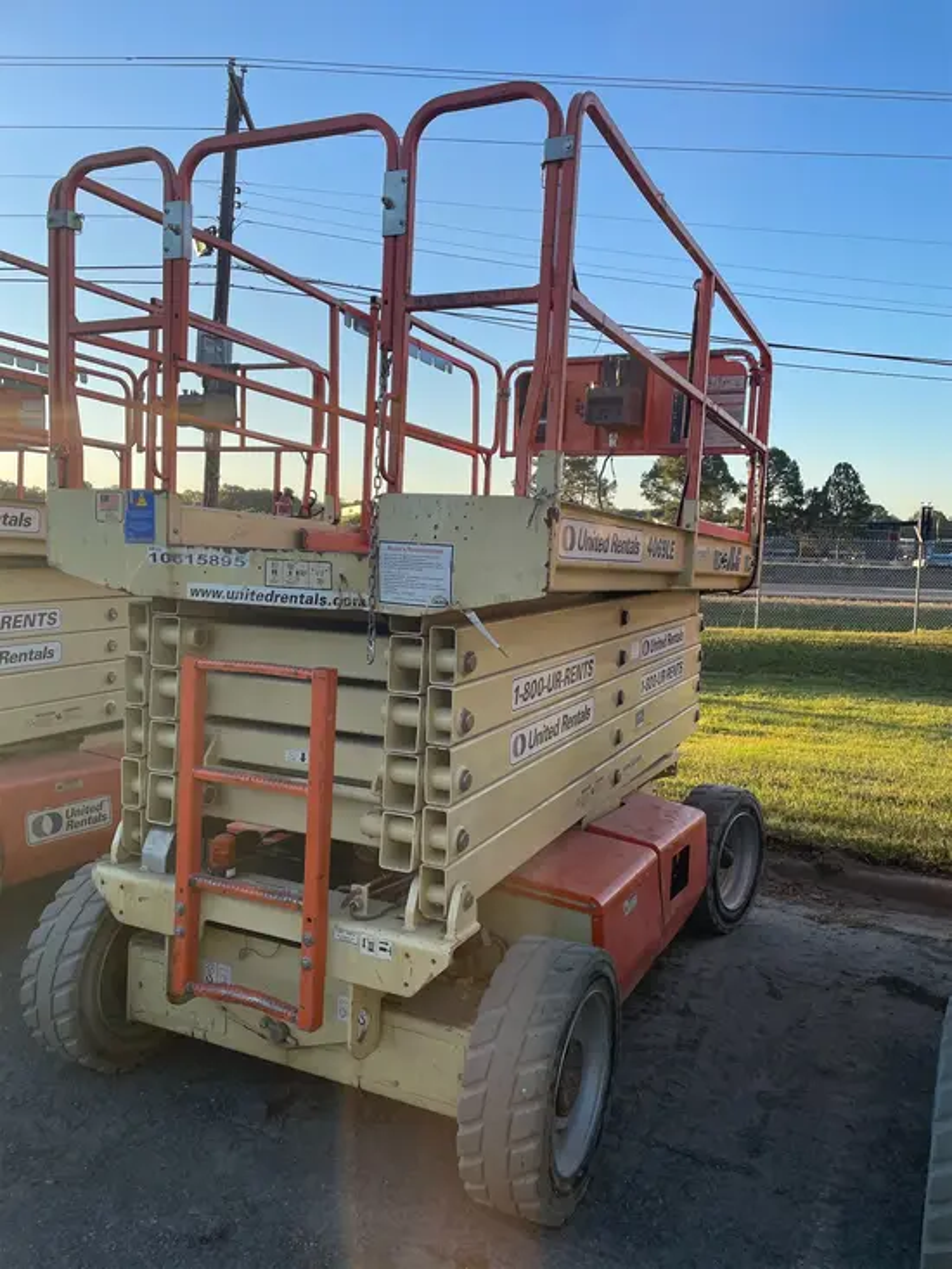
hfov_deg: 53.1
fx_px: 953
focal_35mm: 26
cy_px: 634
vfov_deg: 67.3
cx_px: 476
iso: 32
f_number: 1.6
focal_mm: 4.2
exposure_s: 1/947
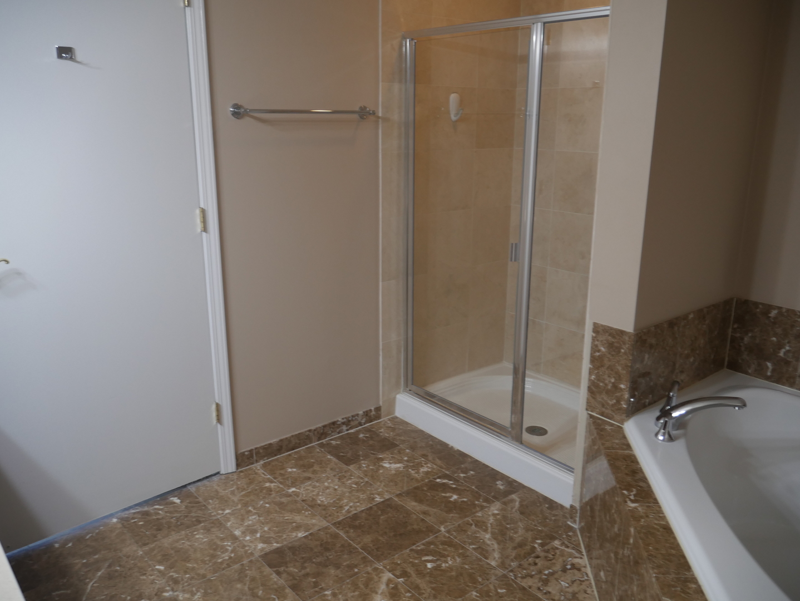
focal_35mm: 28
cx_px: 400
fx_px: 647
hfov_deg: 63.4
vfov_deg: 49.8
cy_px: 300
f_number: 3.5
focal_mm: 14
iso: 400
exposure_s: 1/60
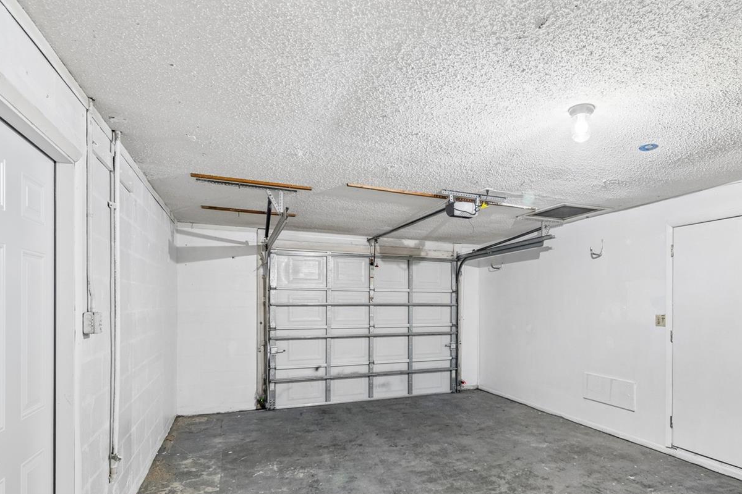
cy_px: 308
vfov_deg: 61.1
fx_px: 412
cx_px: 462
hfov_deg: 82.5
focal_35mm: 20
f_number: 7.1
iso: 100
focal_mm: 10
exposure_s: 1.3
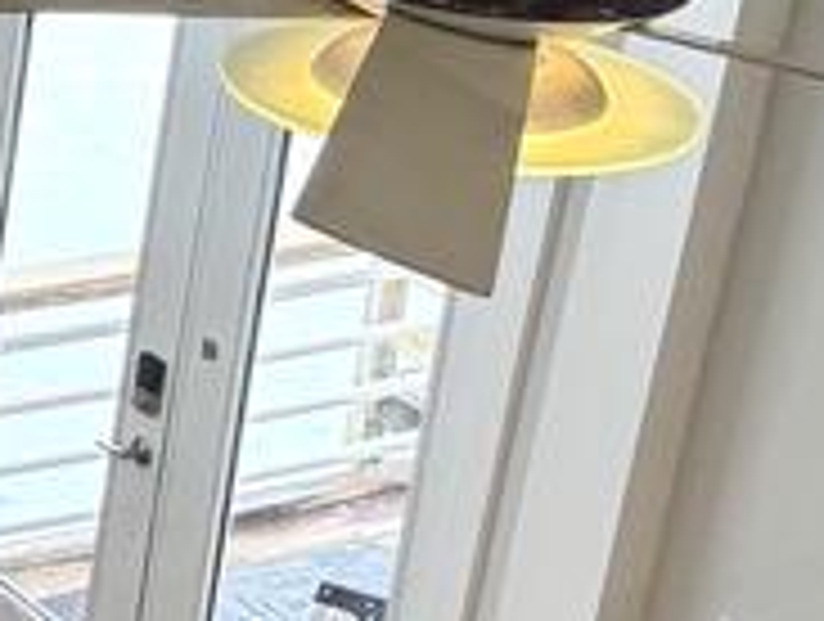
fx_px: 3196
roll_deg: -3.1
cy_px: 351
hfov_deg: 13.5
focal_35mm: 134
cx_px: -554
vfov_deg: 11.1
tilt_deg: -24.8
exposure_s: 1/60
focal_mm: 6.76
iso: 160
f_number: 1.78
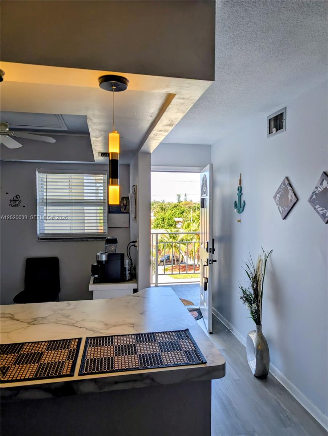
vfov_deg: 71.5
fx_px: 303
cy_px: 218
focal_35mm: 24
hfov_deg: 56.9
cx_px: 164
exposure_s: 1/264
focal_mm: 6.9
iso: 19
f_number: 1.68
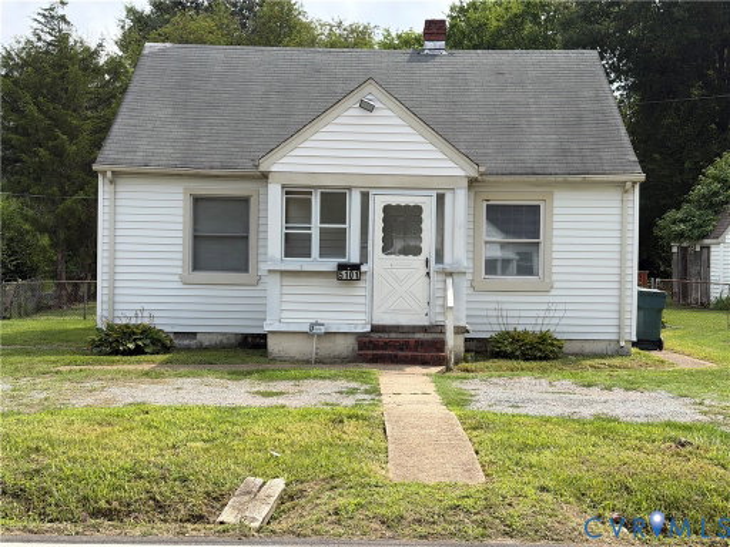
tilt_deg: -0.7
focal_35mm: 48
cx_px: 365
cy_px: 274
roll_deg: -1.0
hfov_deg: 39.7
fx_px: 1012
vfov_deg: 30.3
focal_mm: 6.76
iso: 80
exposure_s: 1/5208
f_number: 1.78
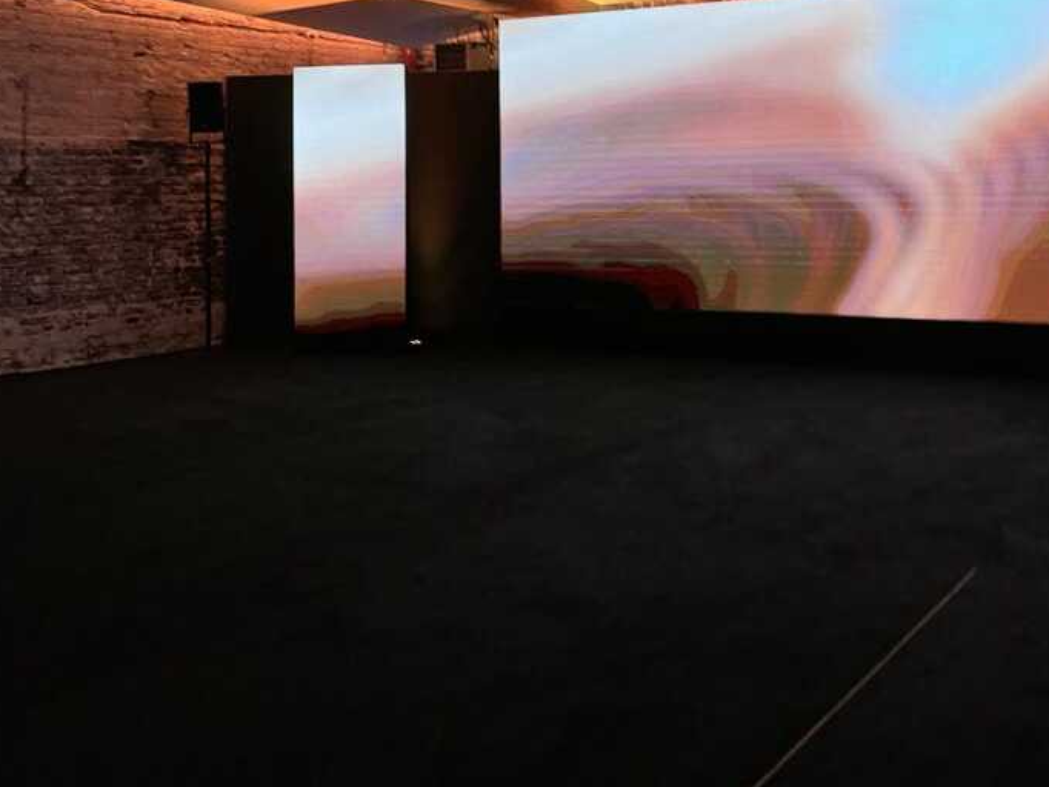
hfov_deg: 46.7
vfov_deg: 36.6
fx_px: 1152
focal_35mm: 38
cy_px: 169
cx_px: 820
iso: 320
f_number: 1.78
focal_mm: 6.76
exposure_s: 1/49
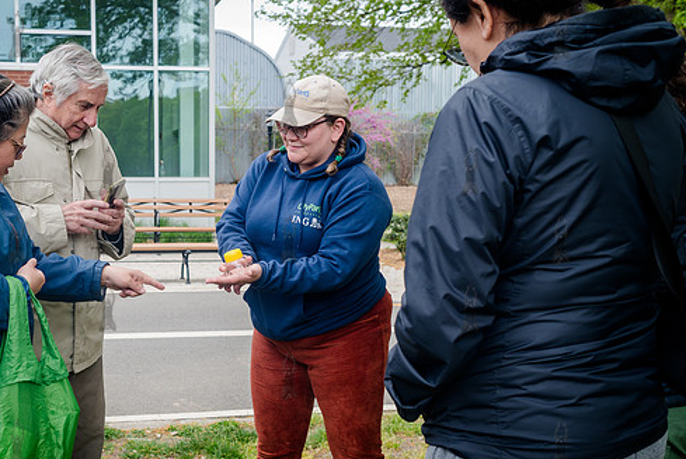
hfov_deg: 41.4
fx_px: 896
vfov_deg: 28.7
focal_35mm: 47
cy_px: 266
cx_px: 239
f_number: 5.6
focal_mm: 35
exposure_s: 1/160
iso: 250
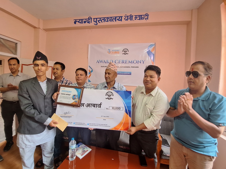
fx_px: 85
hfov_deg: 106.2
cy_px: 84
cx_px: 113
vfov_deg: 89.9
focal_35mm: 13
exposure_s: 1/25
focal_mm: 1.74
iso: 250
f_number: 2.2
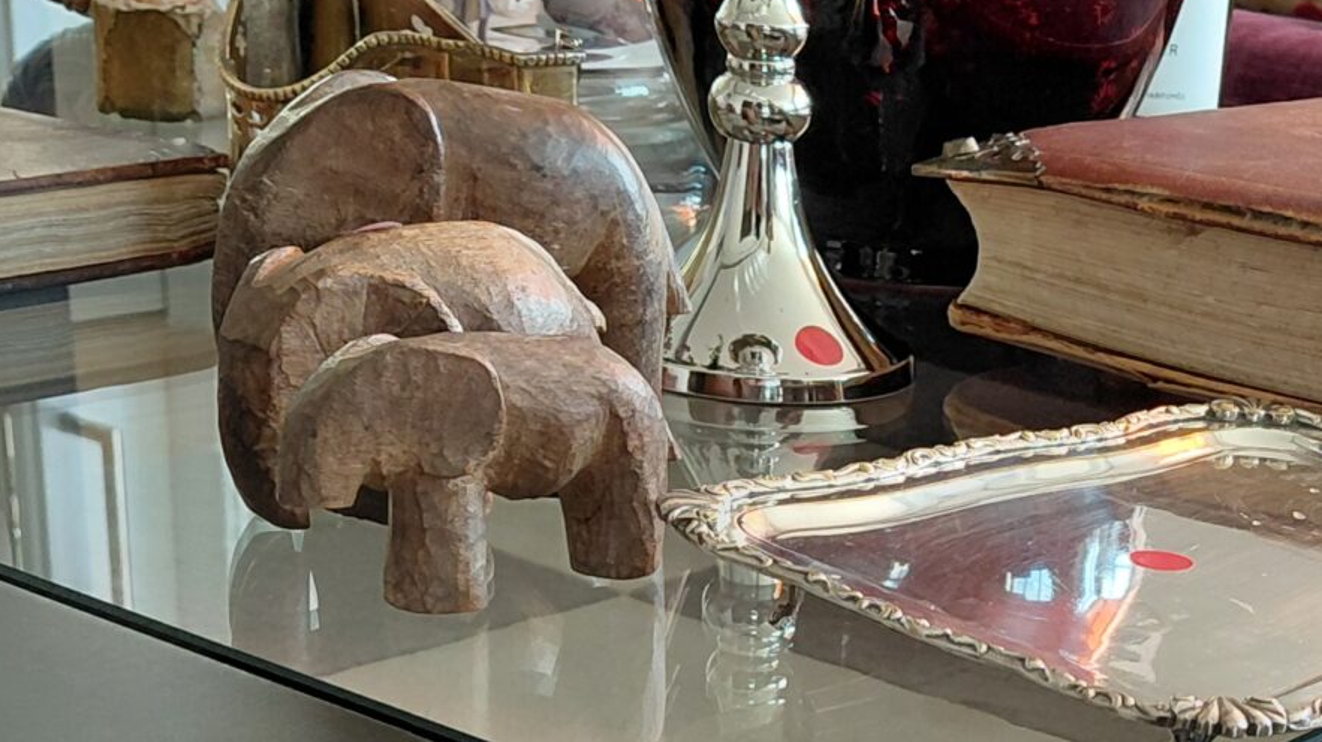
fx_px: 2768
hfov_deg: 26.1
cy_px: 983
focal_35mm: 79
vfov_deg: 14.6
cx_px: 1142
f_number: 1.8
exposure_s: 1/120
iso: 250
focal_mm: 4.69
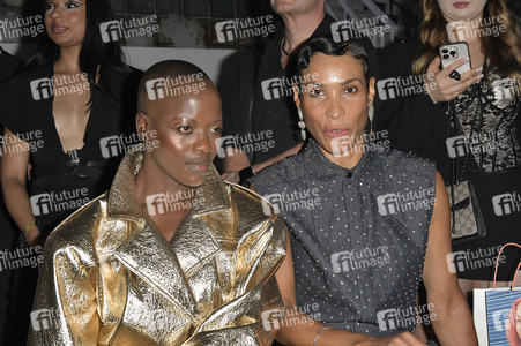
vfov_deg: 23.7
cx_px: 260
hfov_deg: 35.1
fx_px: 824
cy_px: 173
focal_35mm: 57
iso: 1600
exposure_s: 1/250
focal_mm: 48
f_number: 8
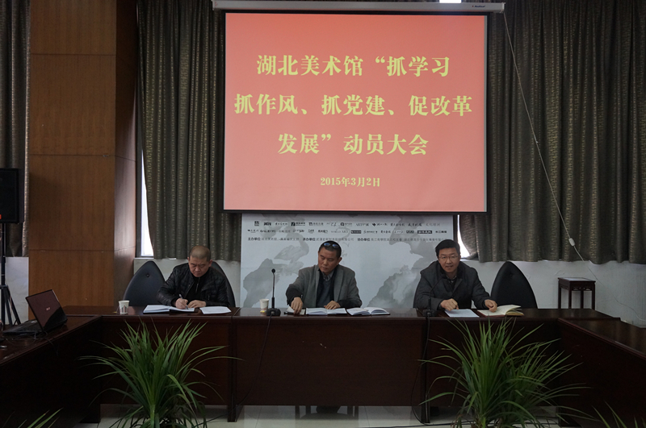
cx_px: 323
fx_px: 538
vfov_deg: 43.5
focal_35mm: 30
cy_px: 214
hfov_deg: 62.0
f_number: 4
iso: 1000
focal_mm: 20
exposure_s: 1/160
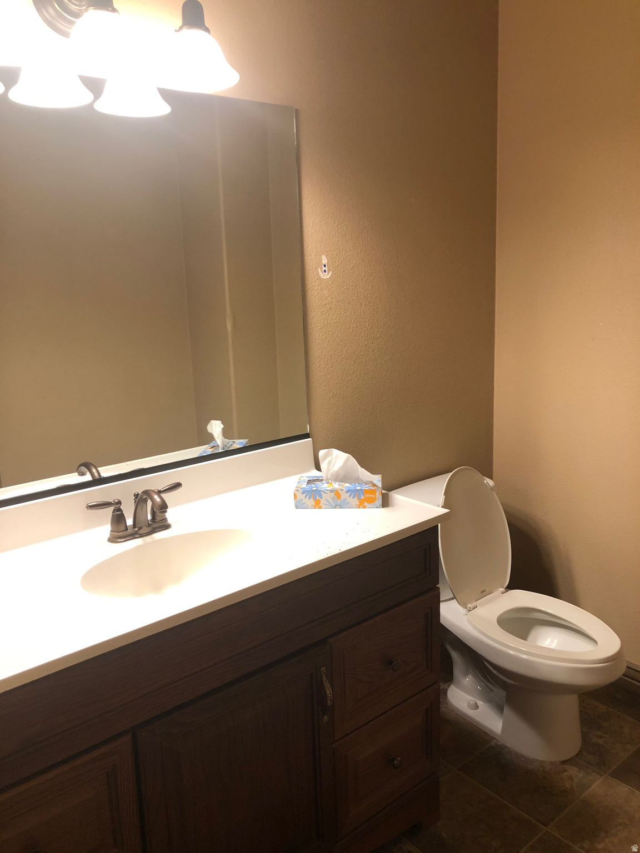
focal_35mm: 28
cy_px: 426
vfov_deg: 63.4
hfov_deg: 49.7
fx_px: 690
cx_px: 320
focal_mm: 3.99
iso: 40
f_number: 1.8
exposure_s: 1/20
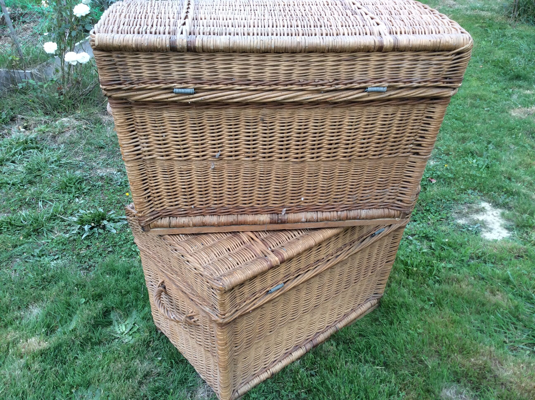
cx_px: 268
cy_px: 200
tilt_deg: -32.3
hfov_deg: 56.9
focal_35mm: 32
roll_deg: +0.4
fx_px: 494
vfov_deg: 44.1
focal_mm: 3.3
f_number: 2.4
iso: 50
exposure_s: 1/100
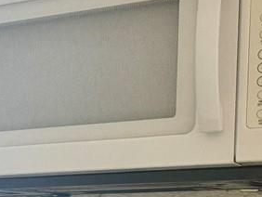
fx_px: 1030
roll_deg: +0.8
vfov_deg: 10.5
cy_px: 316
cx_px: -388
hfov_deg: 11.6
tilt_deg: -5.0
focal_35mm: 136
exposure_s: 1/121
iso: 200
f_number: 1.78
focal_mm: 6.76
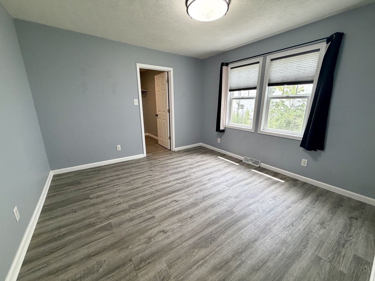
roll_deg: +0.9
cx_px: 188
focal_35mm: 14
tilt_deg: -14.6
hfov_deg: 102.1
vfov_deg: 85.7
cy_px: 140
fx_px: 152
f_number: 2.2
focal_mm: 2.22
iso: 200
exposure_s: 1/120
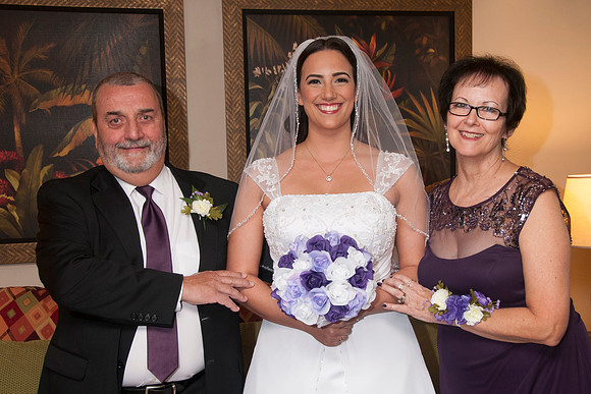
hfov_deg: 38.7
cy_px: 189
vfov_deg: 26.4
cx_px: 322
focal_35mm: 51
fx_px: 840
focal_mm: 31
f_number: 6.3
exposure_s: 1/60
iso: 400
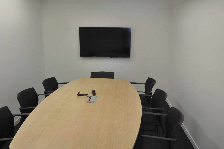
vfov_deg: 39.9
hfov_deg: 57.3
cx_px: 112
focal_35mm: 33
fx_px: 205
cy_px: 74
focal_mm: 22
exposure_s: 1/100
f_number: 10
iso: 2500
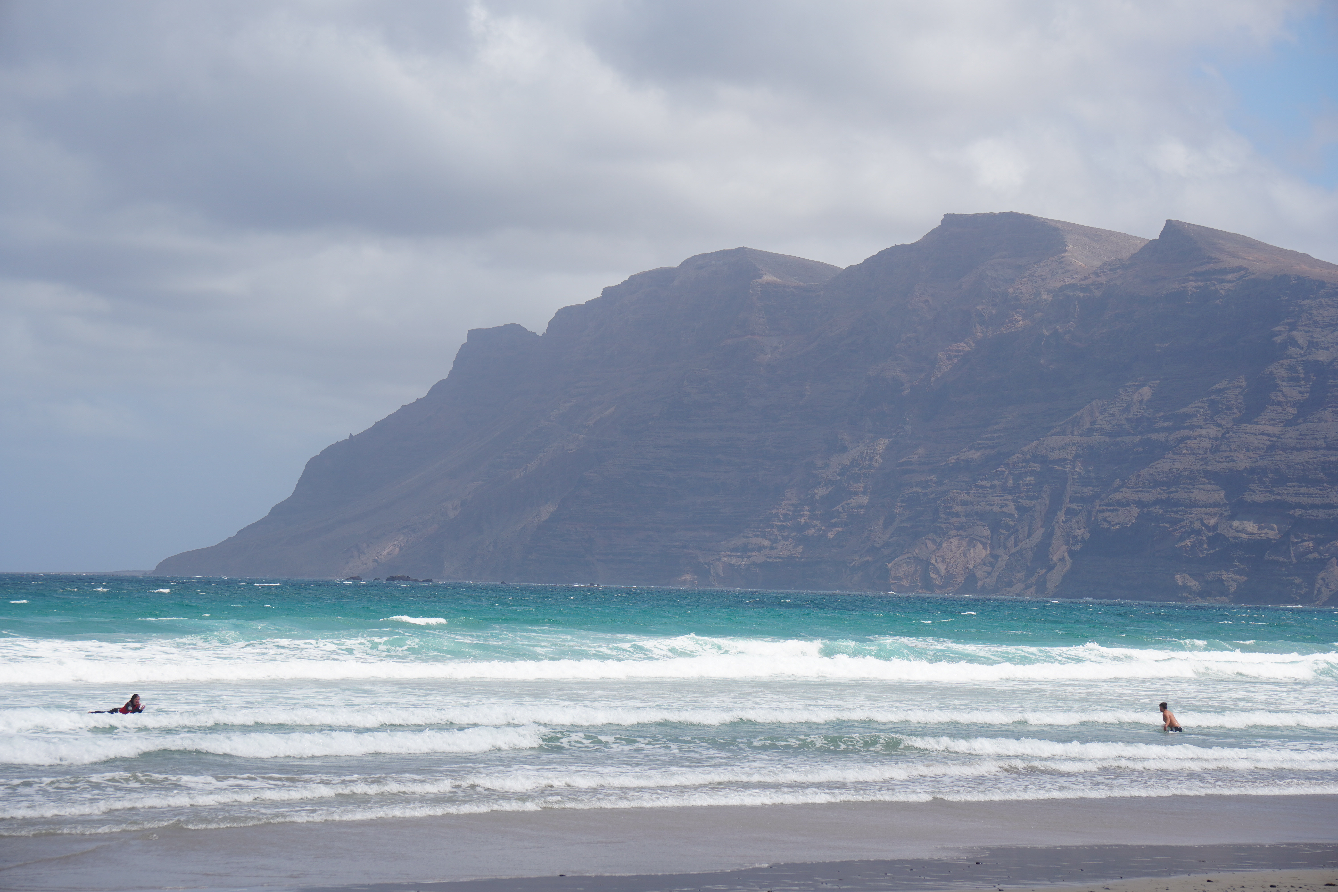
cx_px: 669
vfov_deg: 13.0
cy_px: 446
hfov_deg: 19.5
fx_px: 3902
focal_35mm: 105
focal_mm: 70
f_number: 5
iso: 100
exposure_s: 1/1000
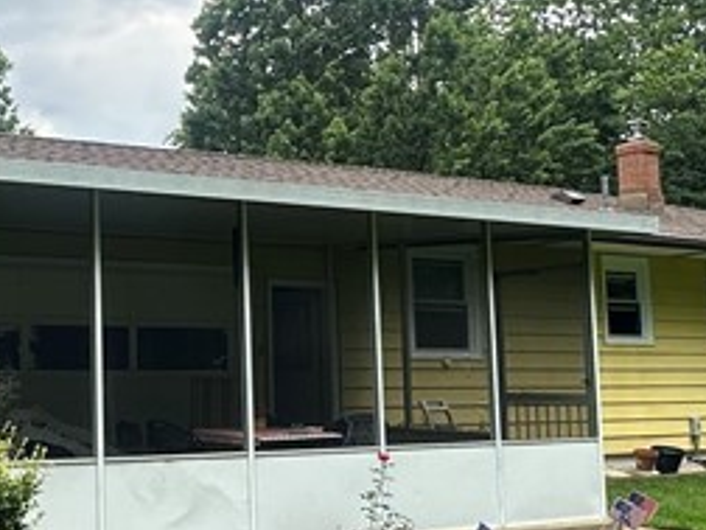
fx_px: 1163
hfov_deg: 31.4
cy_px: 266
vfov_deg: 25.7
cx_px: 8
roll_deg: -0.4
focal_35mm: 57
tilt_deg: +5.4
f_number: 2.2
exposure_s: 1/532
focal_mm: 2.22
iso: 40
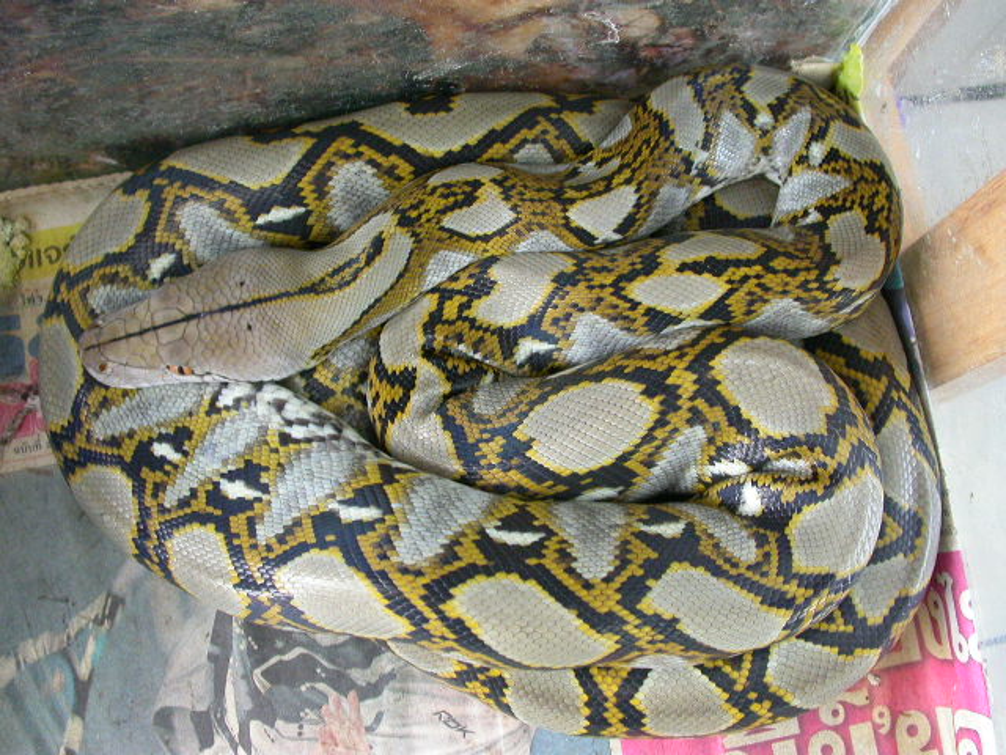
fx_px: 1104
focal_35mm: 38
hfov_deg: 49.0
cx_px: 503
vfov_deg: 37.7
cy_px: 378
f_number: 2.6
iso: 313
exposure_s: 1/4.3
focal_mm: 8
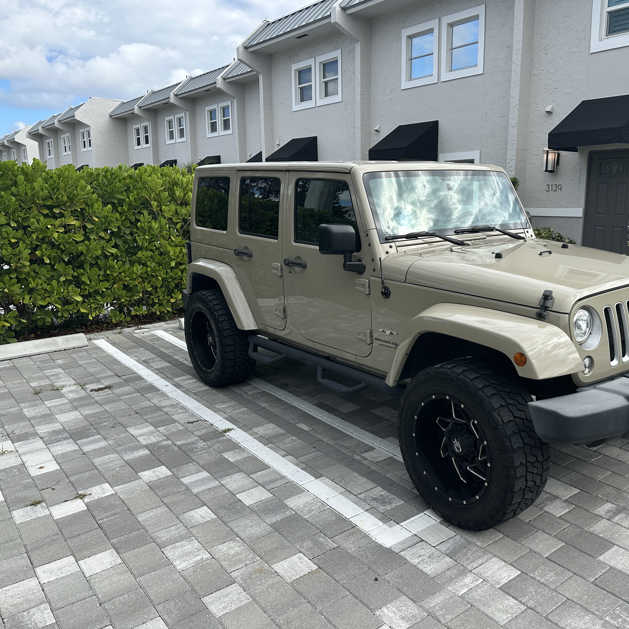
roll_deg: -0.9
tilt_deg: -11.1
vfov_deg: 55.6
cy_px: 316
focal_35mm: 29
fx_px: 596
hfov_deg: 54.6
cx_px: 416
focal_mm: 6.86
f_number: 1.78
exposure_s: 1/2591
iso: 80
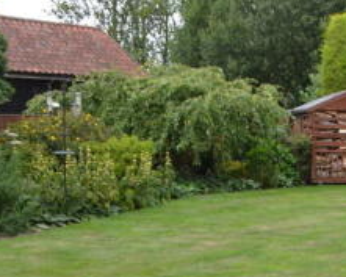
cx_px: 503
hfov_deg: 21.7
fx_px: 768
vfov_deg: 20.2
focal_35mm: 75
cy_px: 229
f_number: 5.6
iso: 140
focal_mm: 18
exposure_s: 1/125
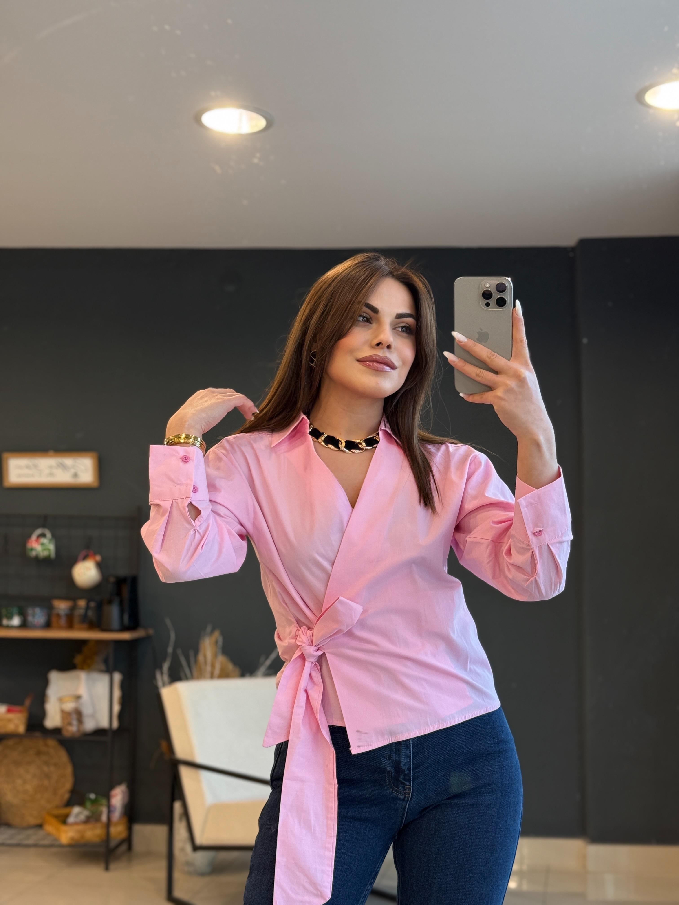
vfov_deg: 39.7
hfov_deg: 30.3
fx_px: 1255
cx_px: 340
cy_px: 452
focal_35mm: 48
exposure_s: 1/50
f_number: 1.78
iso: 125
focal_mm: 6.76
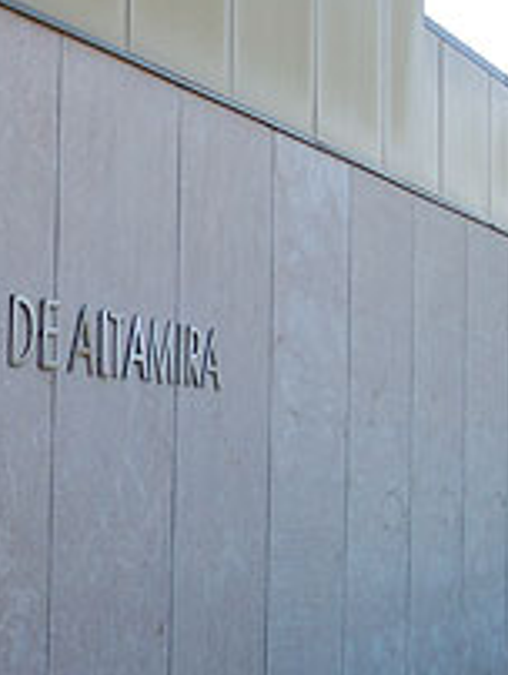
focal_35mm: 118
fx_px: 2304
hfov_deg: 12.4
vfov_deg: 16.7
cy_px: 388
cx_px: -40
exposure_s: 1/350
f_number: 3.4
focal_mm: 8.6
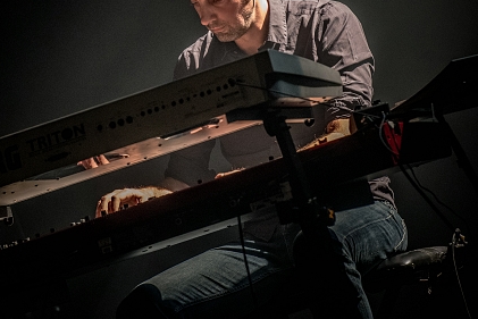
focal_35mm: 342
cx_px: 217
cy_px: 98
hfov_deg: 6.0
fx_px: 4542
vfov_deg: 4.0
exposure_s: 1/100
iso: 2500
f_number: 4
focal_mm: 200
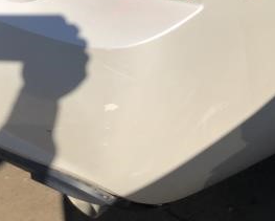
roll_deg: -3.9
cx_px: 262
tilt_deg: -23.8
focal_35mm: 83
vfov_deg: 17.2
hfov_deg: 22.3
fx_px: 676
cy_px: -85
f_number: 1.8
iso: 25
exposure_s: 1/4808
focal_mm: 3.99
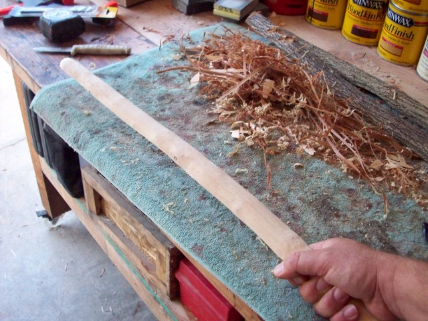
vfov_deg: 38.7
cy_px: 160
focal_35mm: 37
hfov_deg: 50.1
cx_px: 214
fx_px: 457
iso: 253
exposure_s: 1/128
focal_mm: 6.2
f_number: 2.8
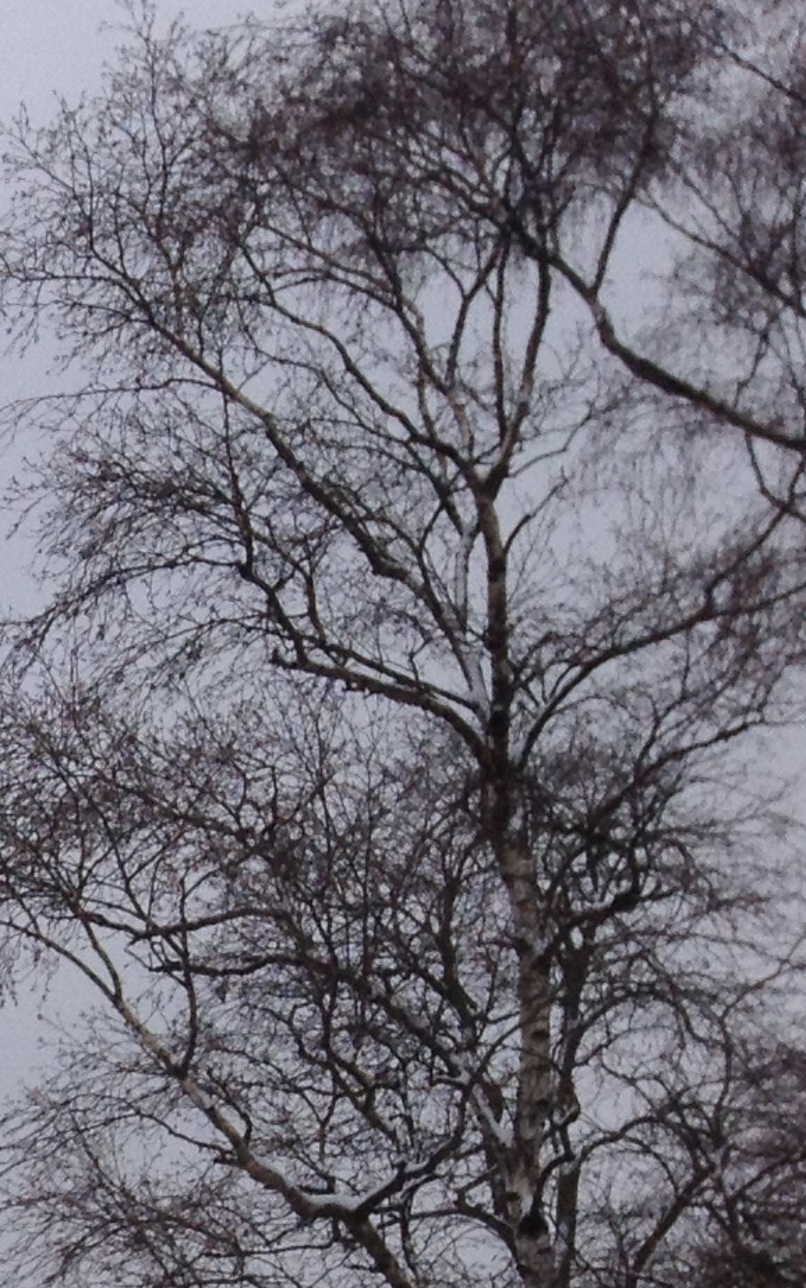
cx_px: -1339
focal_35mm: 131
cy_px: 1688
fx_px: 4601
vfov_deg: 15.2
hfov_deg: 8.8
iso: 64
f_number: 2.4
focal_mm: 4.28
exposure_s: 1/987
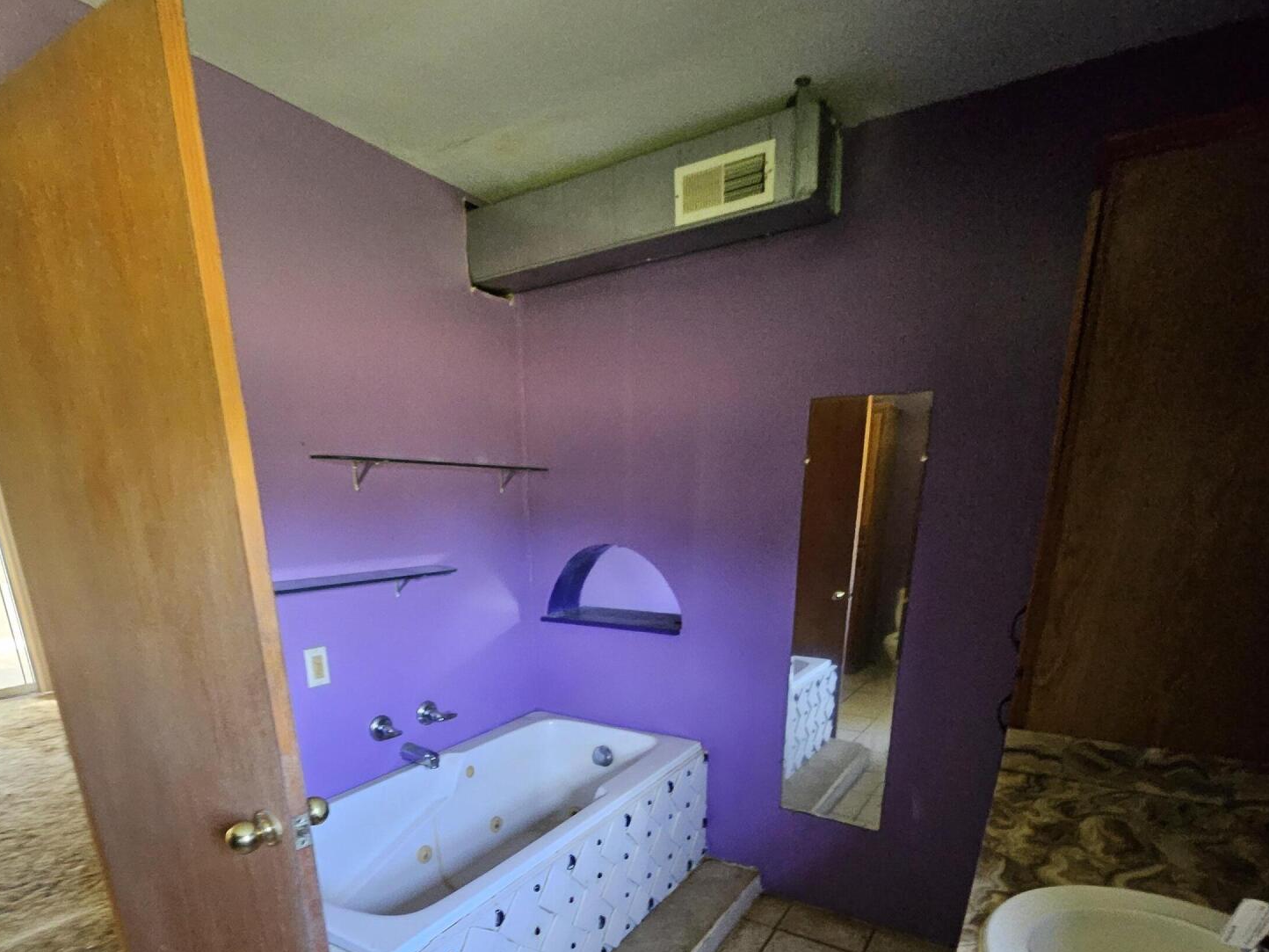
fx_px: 660
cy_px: 723
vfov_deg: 66.7
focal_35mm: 18
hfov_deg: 87.7
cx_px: 625
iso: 640
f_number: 2.2
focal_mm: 1.74
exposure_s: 1/24
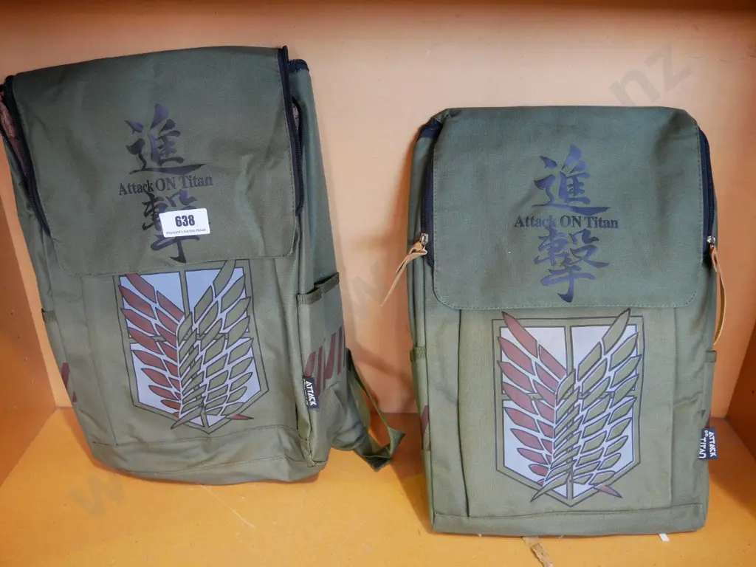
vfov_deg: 46.8
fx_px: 655
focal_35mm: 30
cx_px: 378
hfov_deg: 60.0
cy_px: 284
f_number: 3.7
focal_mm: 15
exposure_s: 1/60
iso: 1600
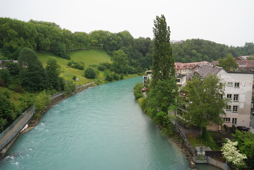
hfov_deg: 73.7
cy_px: 85
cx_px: 127
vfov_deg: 53.1
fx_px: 169
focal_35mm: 24
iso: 800
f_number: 10
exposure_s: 1/100
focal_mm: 24
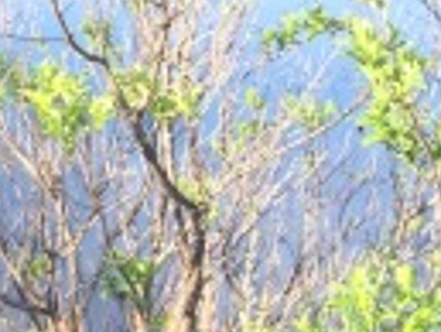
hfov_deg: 11.4
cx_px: -609
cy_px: -175
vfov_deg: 10.0
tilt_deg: -8.1
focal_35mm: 144
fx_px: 1836
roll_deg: +0.2
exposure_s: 1/224
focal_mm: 4.15
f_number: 2.2
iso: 32
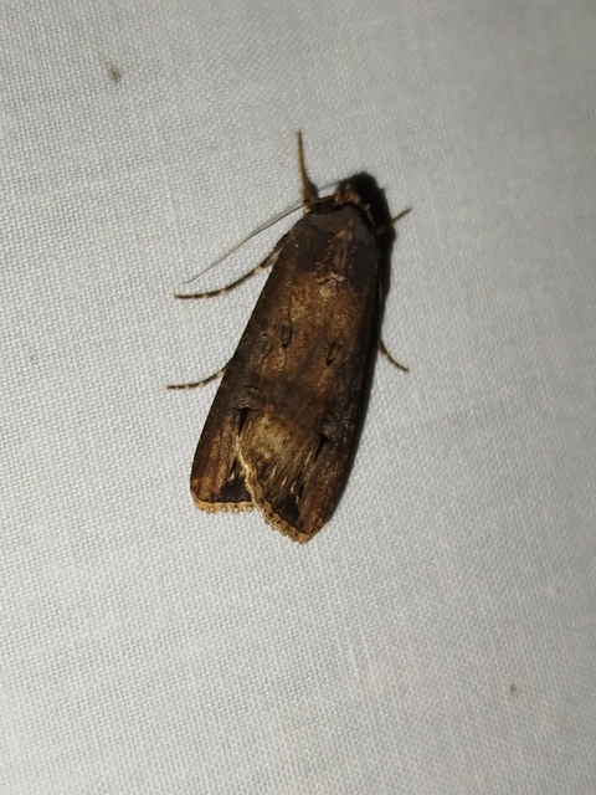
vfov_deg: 34.9
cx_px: 298
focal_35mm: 55
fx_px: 1263
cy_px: 398
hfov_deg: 26.6
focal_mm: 5.31
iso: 64
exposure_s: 1/50
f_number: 1.7
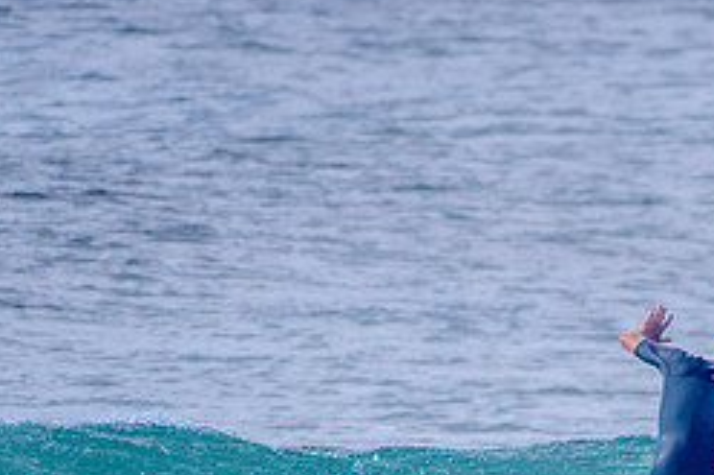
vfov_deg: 1.0
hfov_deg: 1.4
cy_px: 533
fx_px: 28441
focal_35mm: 1435
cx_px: 716
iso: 360
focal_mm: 500
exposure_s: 1/2000
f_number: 5.6
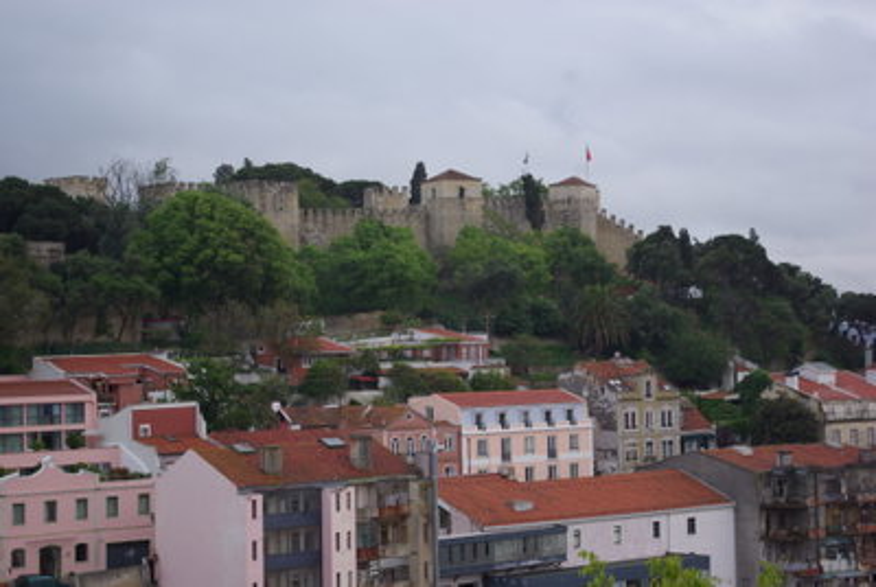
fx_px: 2010
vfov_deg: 16.6
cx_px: 438
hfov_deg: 24.6
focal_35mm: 82
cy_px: 294
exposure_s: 1/60
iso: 100
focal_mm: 55
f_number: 5.6
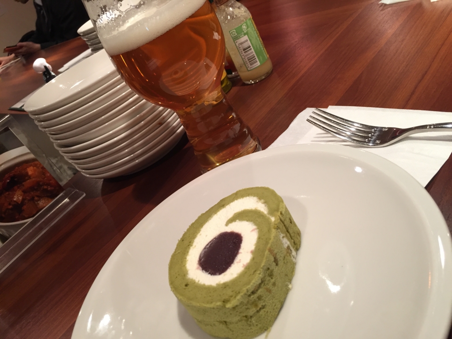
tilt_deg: -29.1
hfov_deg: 61.7
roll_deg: +29.9
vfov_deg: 48.2
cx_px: 226
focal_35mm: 29
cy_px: 170
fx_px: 379
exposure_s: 1/33
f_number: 2.2
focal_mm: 4.15
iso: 160
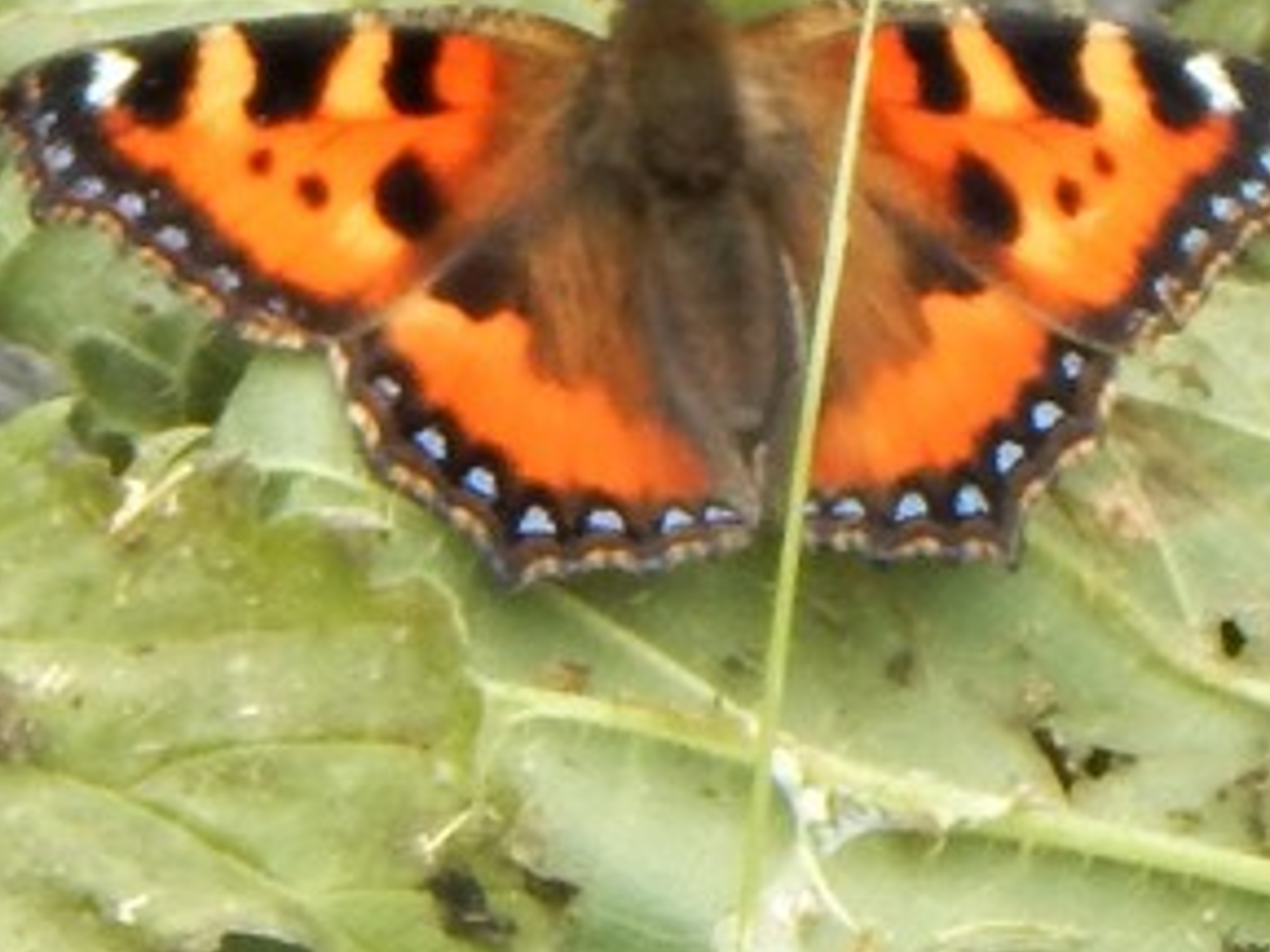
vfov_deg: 2.2
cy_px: 150
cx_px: 681
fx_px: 25242
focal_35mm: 688
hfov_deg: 2.9
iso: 125
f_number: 5.6
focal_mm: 41.7
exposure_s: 1/160
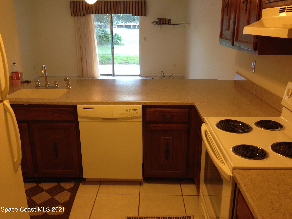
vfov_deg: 42.9
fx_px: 278
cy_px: 110
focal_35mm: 33
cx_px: 146
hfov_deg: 55.4
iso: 125
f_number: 2.4
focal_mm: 4.12
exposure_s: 1/20
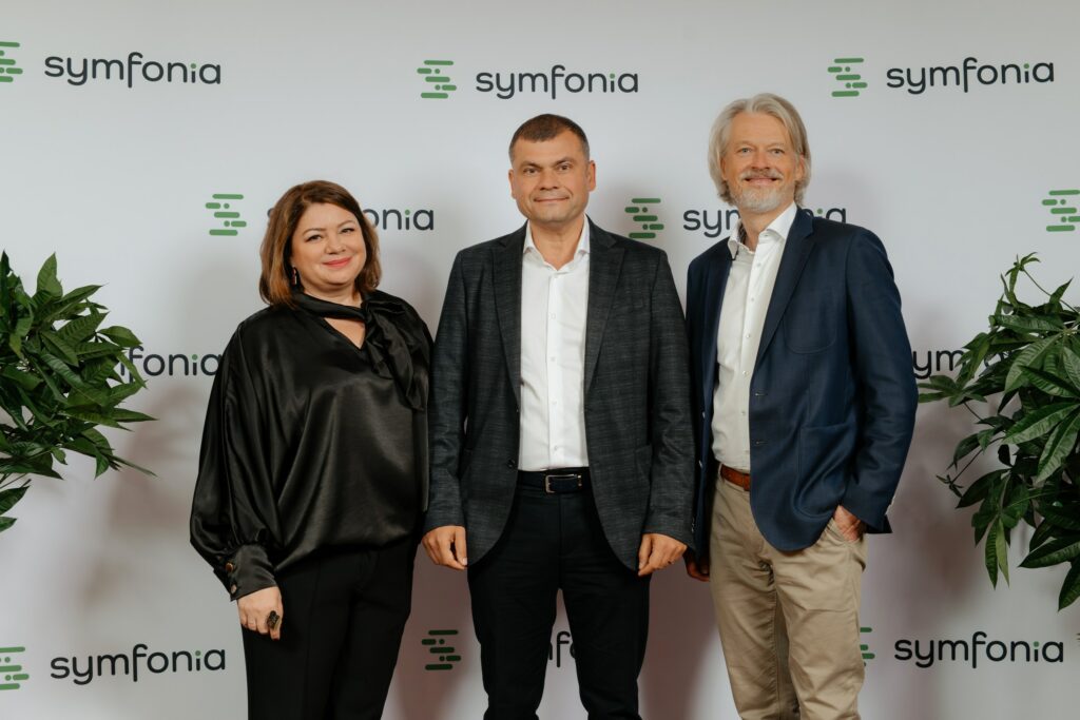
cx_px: 540
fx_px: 1500
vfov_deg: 27.0
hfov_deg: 39.6
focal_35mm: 50
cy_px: 360
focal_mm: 50
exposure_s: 1/200
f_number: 6.3
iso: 2000
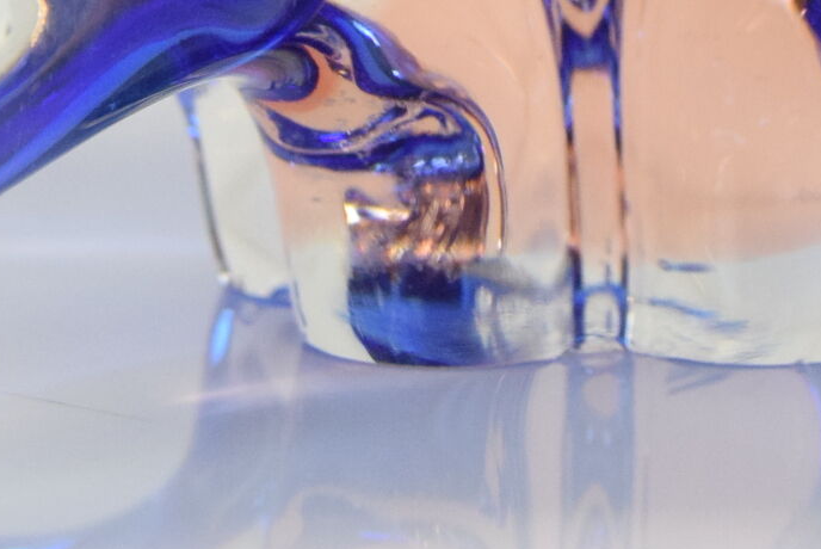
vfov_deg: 6.6
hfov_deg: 10.1
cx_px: 610
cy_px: -449
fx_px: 4614
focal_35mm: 202
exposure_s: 1/250
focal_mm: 31
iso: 1600
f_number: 8
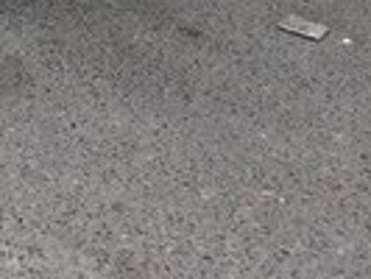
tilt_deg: -9.7
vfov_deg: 9.2
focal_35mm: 144
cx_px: -61
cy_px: -395
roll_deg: -2.8
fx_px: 1545
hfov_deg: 13.4
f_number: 2.2
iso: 32
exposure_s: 1/273
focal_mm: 4.15
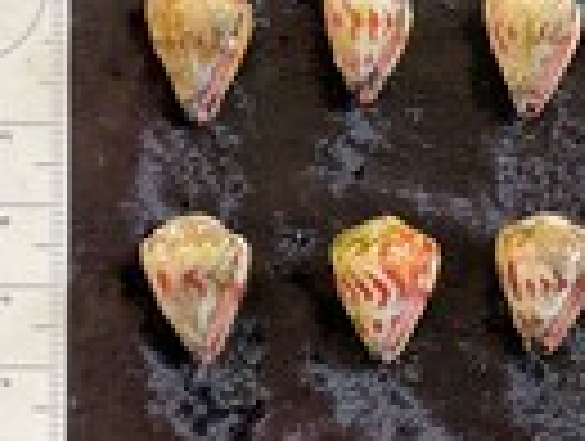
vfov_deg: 18.9
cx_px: 526
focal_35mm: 78
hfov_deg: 24.3
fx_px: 1321
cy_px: 295
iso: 50
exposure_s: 1/60
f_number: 1.8
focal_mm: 3
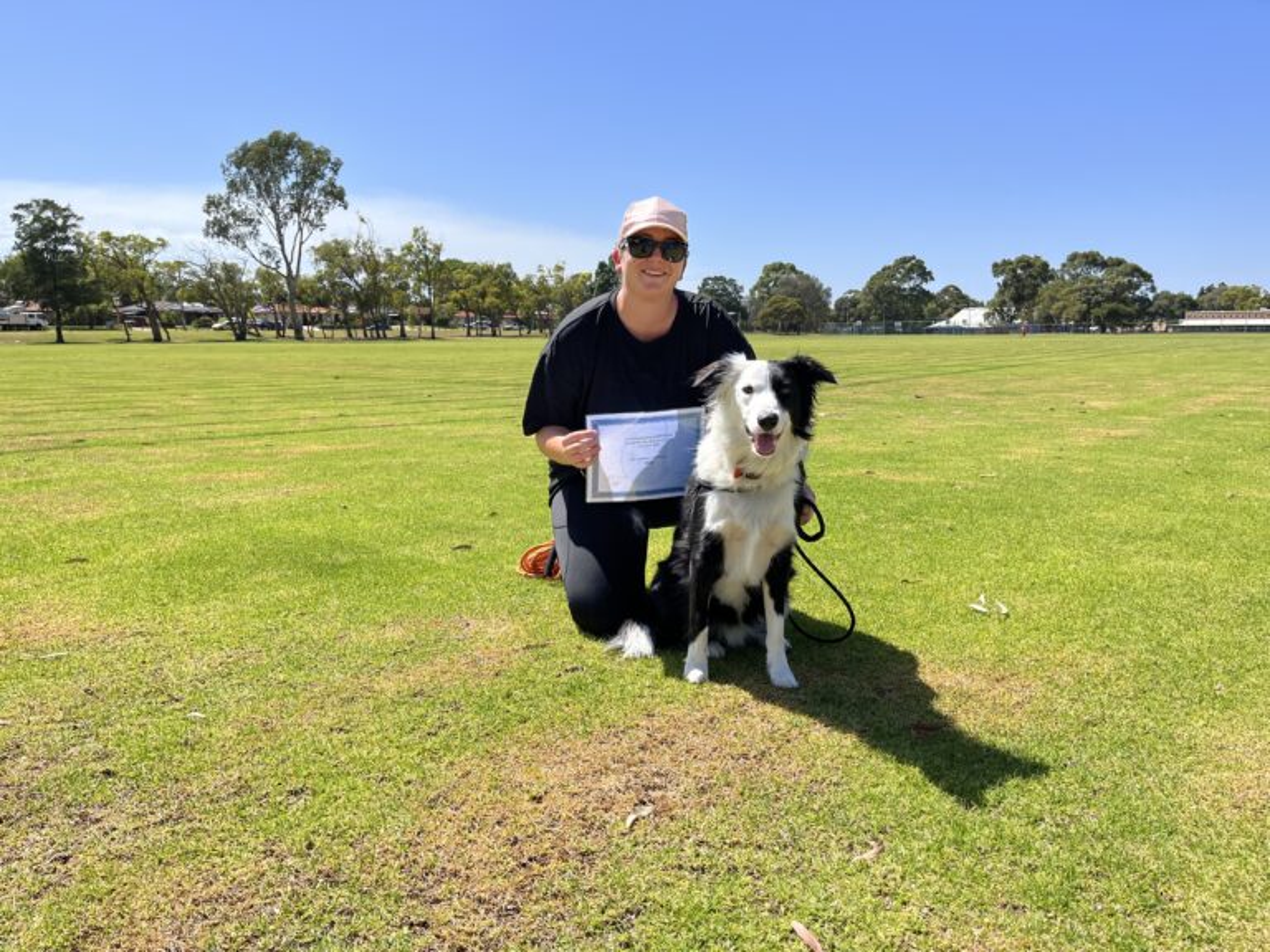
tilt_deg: -7.9
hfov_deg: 67.3
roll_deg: -0.1
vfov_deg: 53.1
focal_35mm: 26
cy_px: 476
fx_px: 954
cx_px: 635
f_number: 1.6
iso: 50
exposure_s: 1/4016
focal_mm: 5.1
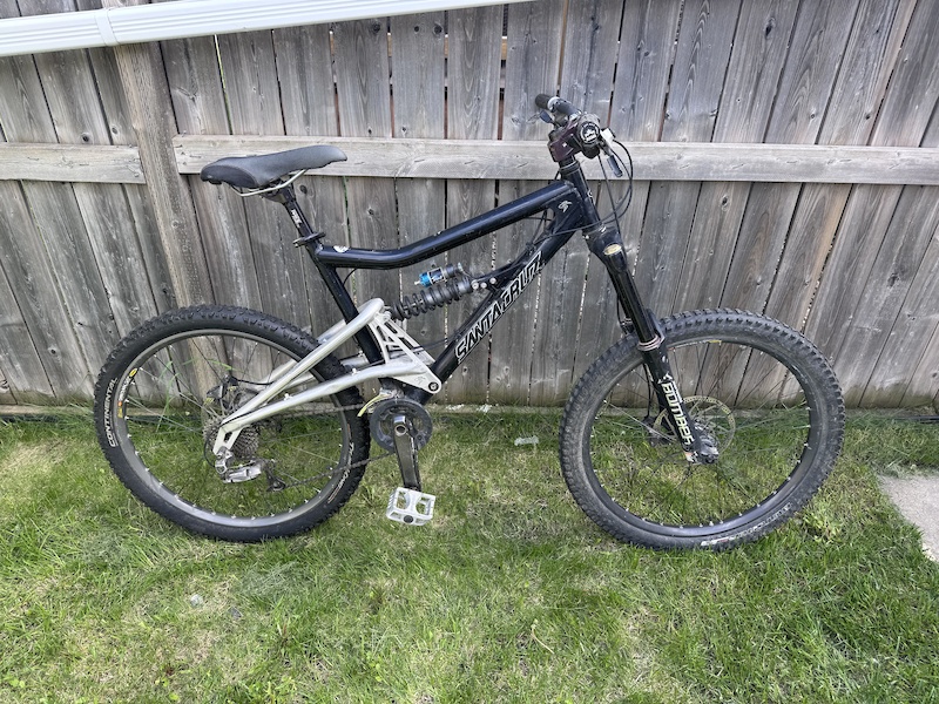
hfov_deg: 71.6
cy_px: 352
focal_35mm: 24
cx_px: 470
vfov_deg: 56.8
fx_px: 651
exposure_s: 1/333
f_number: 1.78
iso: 80
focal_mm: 6.76
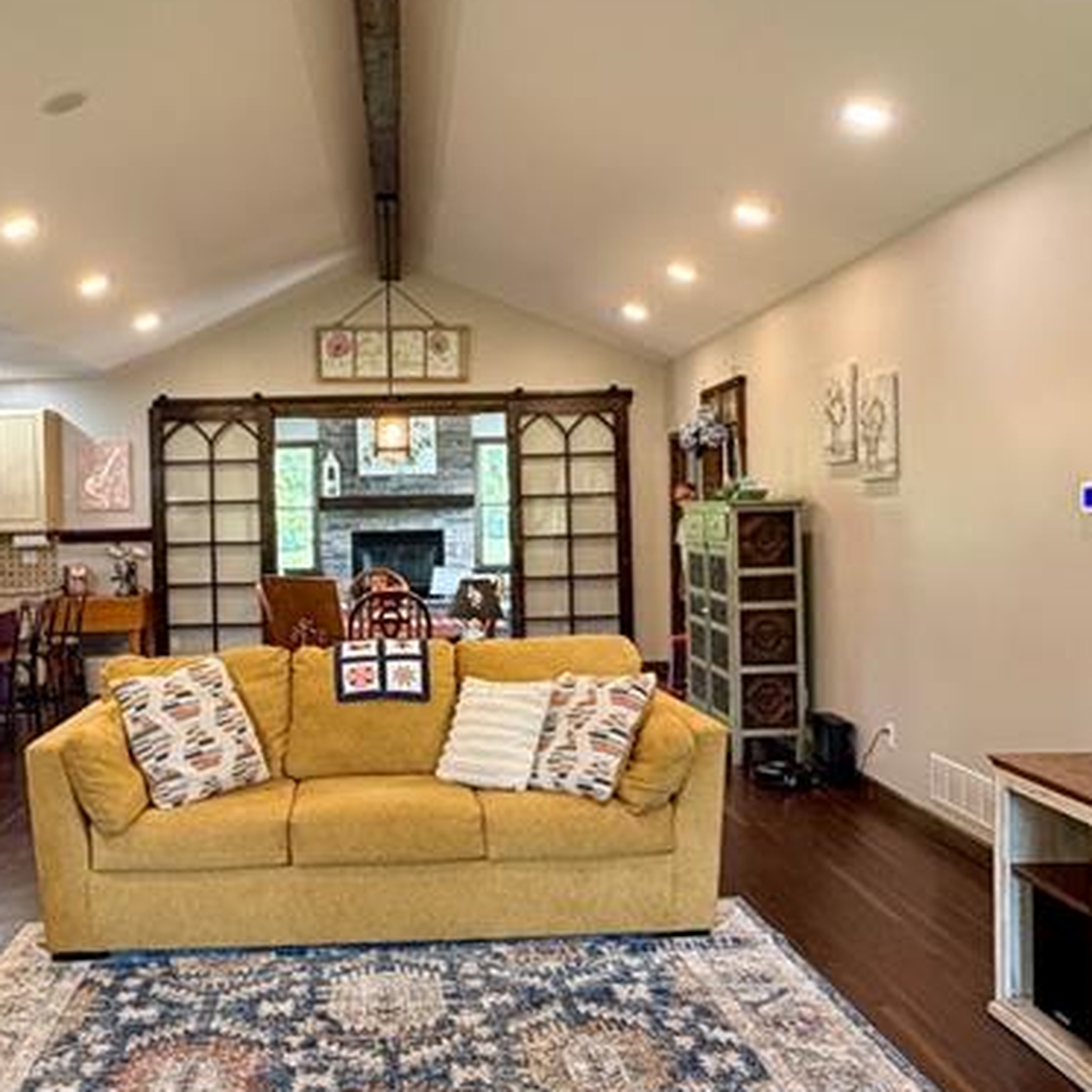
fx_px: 1213
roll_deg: +1.5
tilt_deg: +0.4
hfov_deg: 48.0
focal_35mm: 34
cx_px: 410
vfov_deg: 48.4
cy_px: 518
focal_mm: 2.22
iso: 200
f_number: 2.2
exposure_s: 1/60
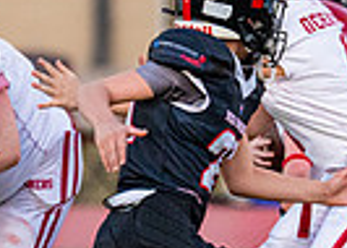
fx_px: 11126
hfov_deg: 1.8
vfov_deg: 1.3
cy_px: 125
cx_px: 162
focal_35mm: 1129
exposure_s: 1/1250
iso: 2500
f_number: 2.8
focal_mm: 200
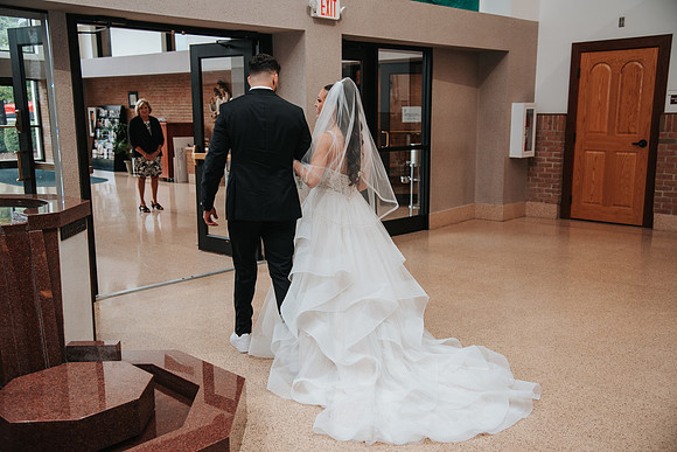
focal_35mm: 38
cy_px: 226
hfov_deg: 50.7
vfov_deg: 35.1
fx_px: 715
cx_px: 338
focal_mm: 38
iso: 1000
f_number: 4
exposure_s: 1/200
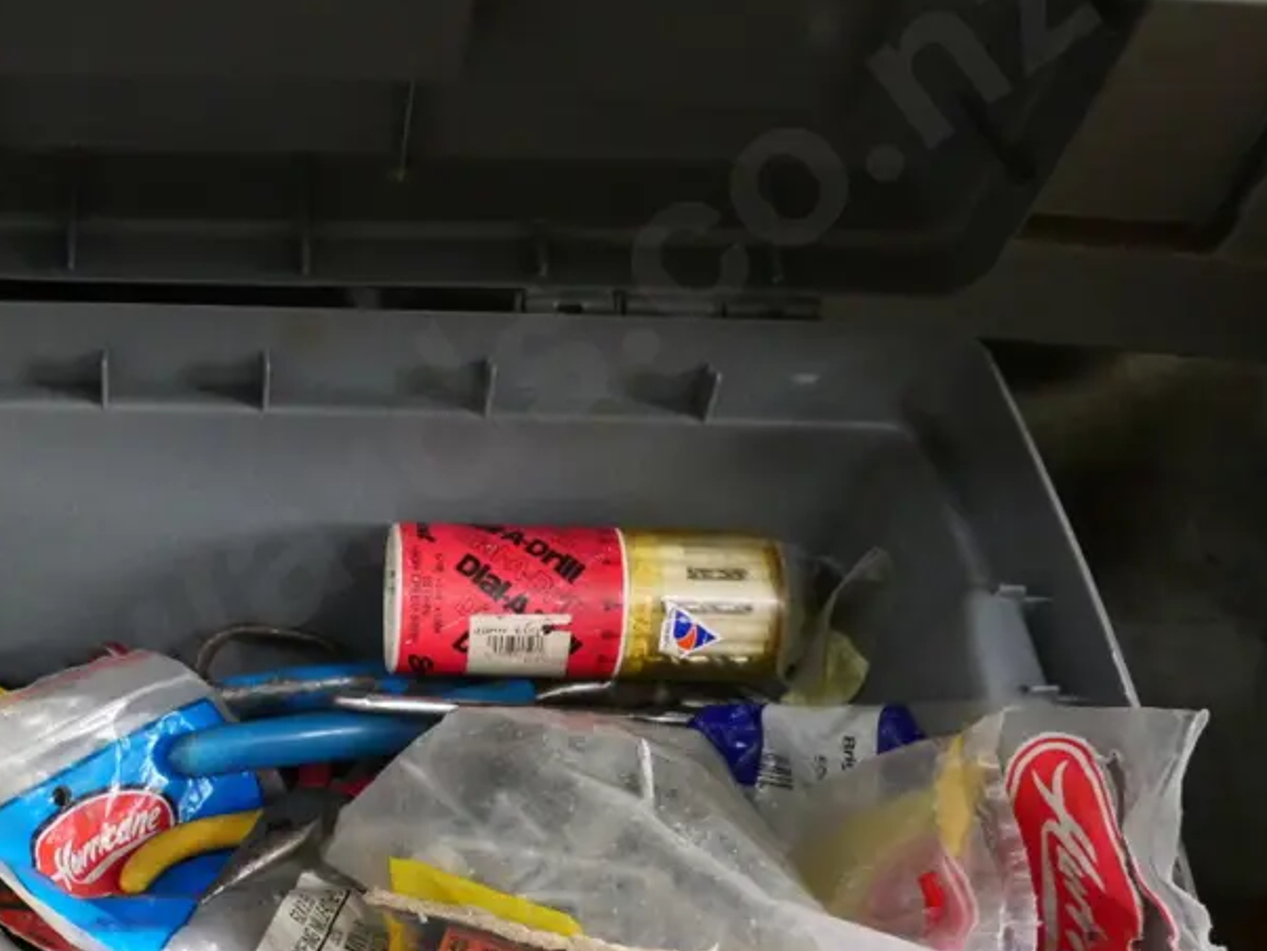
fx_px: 1867
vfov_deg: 28.4
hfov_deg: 35.9
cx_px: 206
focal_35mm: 51
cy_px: 621
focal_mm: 15
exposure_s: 1/80
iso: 6400
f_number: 5.6
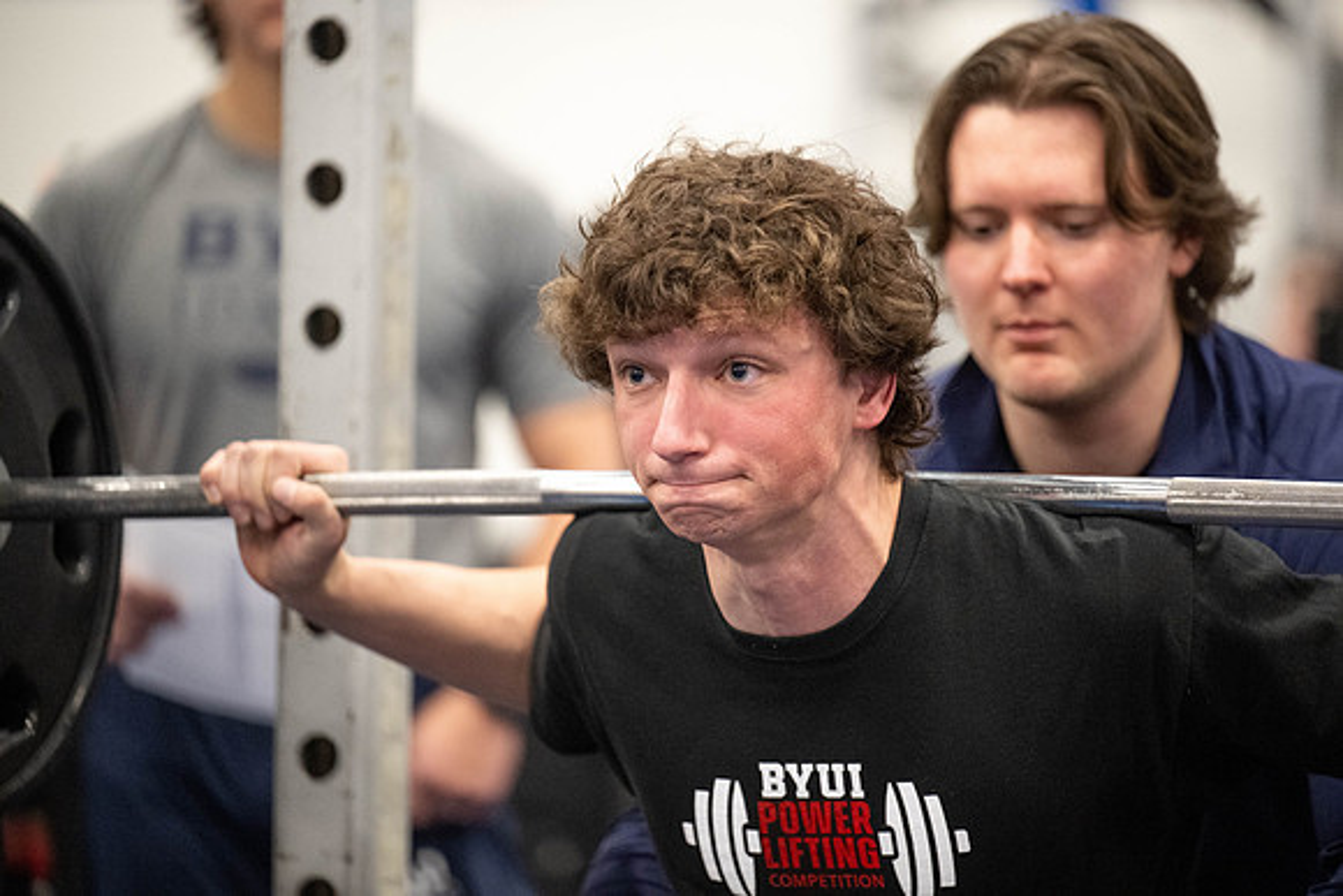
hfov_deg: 10.3
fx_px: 7463
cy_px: 448
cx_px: 672
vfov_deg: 6.9
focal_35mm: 200
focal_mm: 200
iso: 6400
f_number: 2.8
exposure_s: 1/200
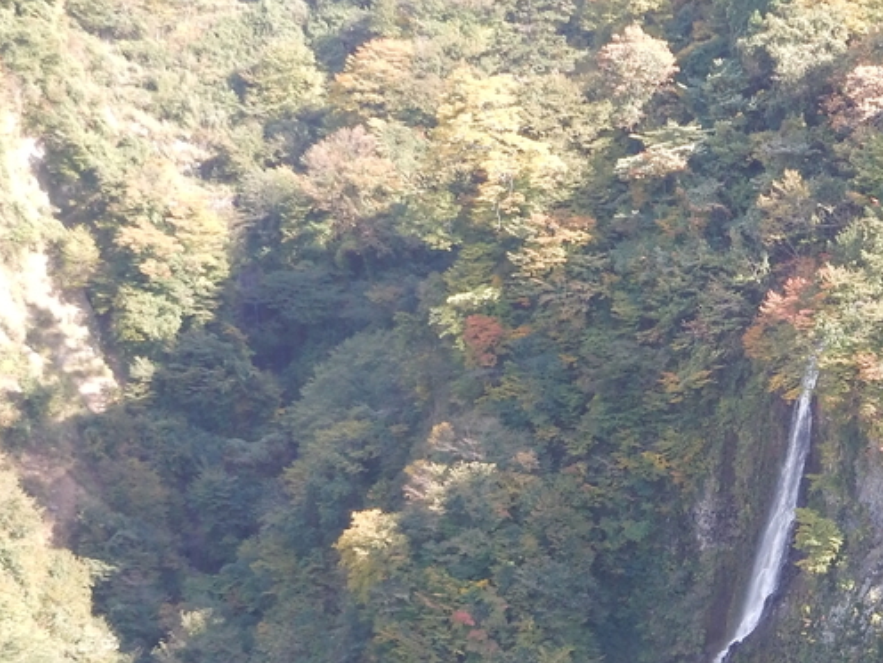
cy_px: 501
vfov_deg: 14.2
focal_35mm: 104
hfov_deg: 18.6
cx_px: 776
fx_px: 2653
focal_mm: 7.6
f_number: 4.2
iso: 125
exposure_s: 1/125
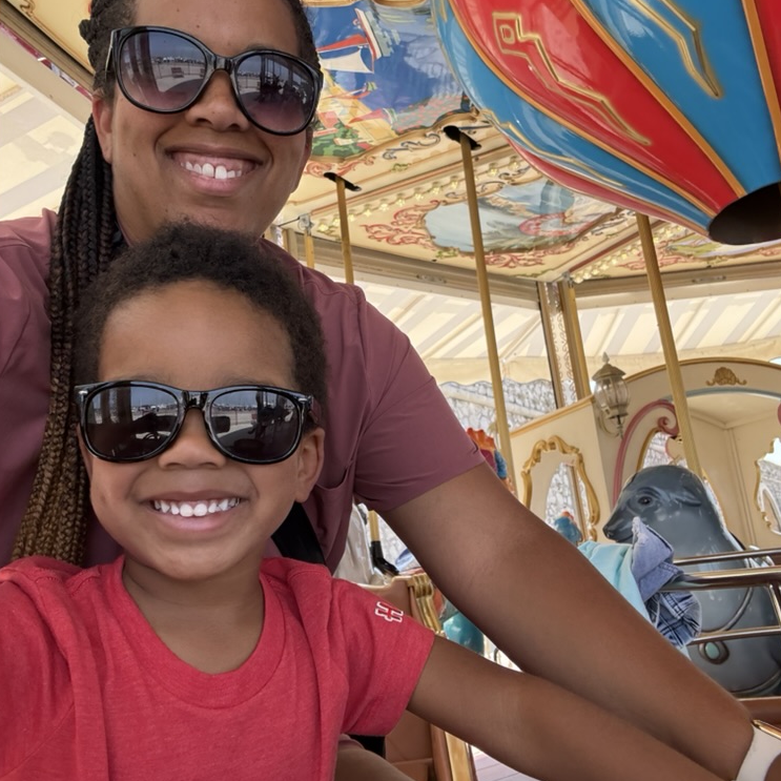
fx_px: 715
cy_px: 382
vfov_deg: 57.3
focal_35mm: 28
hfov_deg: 57.3
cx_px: 374
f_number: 1.9
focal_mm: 2.69
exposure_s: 1/243
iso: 64
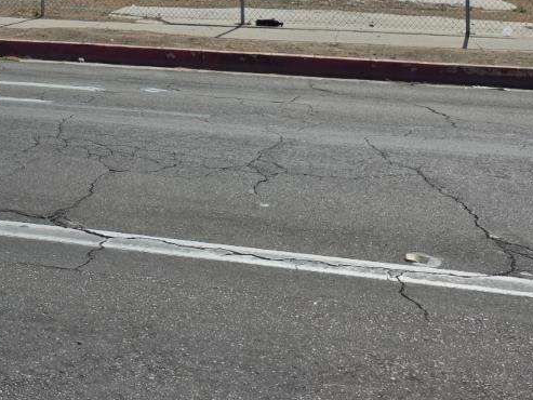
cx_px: -53
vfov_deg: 19.4
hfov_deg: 25.7
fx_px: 1078
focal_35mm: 70
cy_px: -116
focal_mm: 6.25
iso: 50
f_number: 1.7
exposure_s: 1/7944
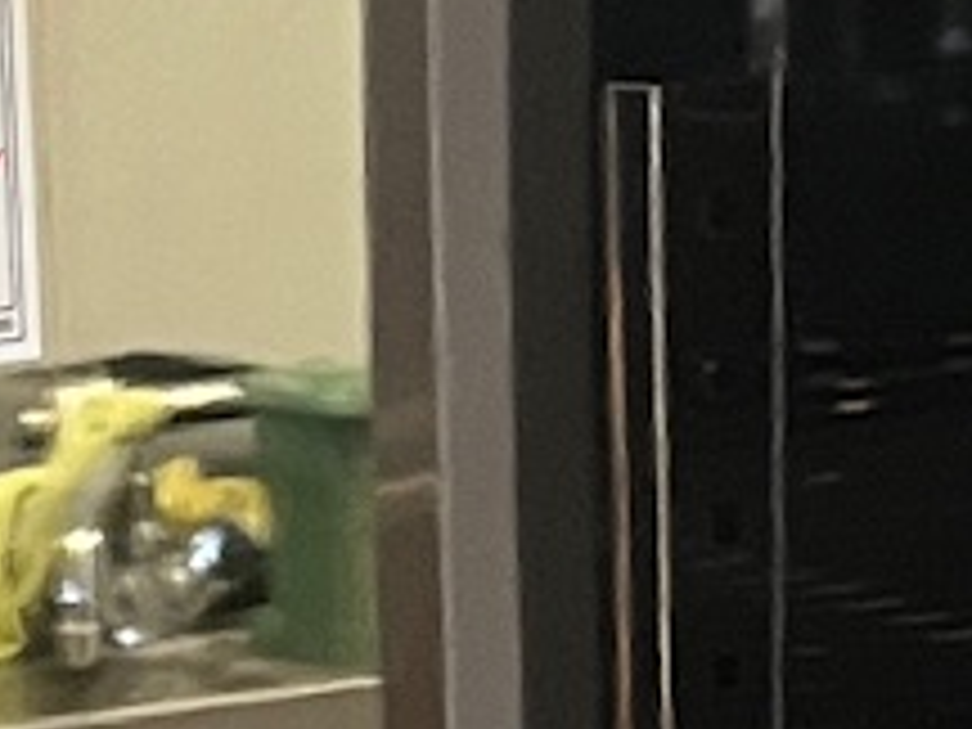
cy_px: 3150
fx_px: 6936
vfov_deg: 5.2
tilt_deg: -27.2
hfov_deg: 8.0
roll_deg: +3.5
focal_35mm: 247
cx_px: -90
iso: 200
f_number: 1.6
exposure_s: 1/50
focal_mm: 5.1
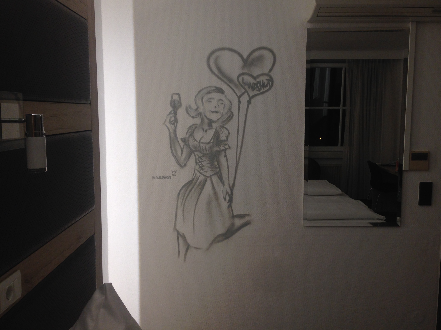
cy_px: 158
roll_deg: +0.2
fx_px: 446
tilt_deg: -6.3
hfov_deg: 52.6
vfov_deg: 40.7
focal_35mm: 35
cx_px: 232
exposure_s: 1/60
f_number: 2.4
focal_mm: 4.12
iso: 64
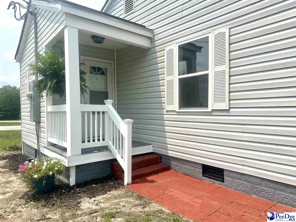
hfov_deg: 71.6
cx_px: 148
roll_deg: +1.3
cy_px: 111
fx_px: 205
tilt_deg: -0.7
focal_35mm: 24
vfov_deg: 56.8
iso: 80
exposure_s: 1/6623
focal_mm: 6.86
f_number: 1.78
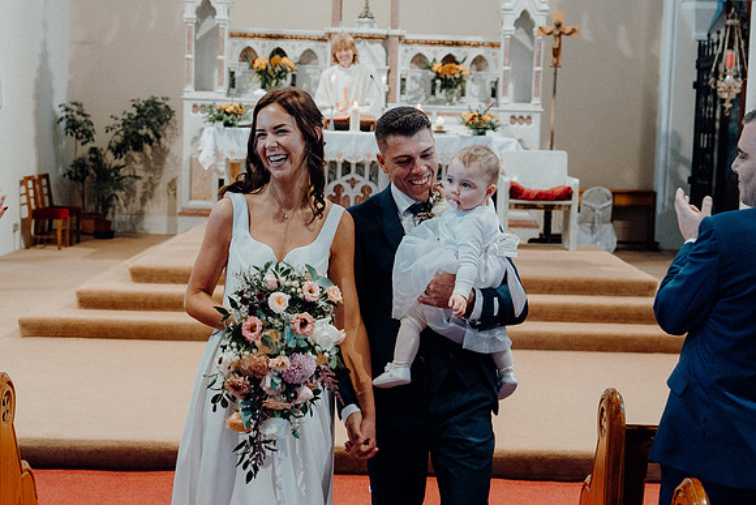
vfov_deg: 24.6
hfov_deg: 36.2
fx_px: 1155
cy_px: 252
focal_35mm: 55
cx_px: 378
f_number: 3.5
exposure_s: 1/160
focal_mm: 37
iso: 3200
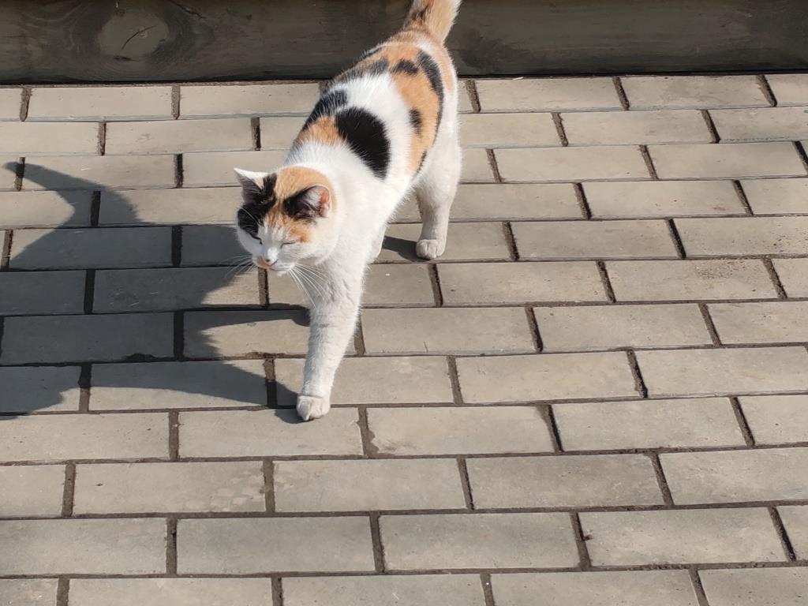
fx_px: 2451
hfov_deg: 18.7
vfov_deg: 14.1
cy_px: 303
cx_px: 404
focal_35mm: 105
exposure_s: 1/490
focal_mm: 6.12
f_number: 1.9
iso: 50
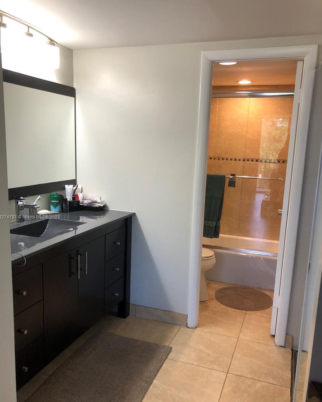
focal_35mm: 30
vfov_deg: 58.7
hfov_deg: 48.5
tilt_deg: -8.7
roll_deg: -0.8
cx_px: 158
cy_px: 217
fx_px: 357
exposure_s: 1/30
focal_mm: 3.99
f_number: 1.8
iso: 25
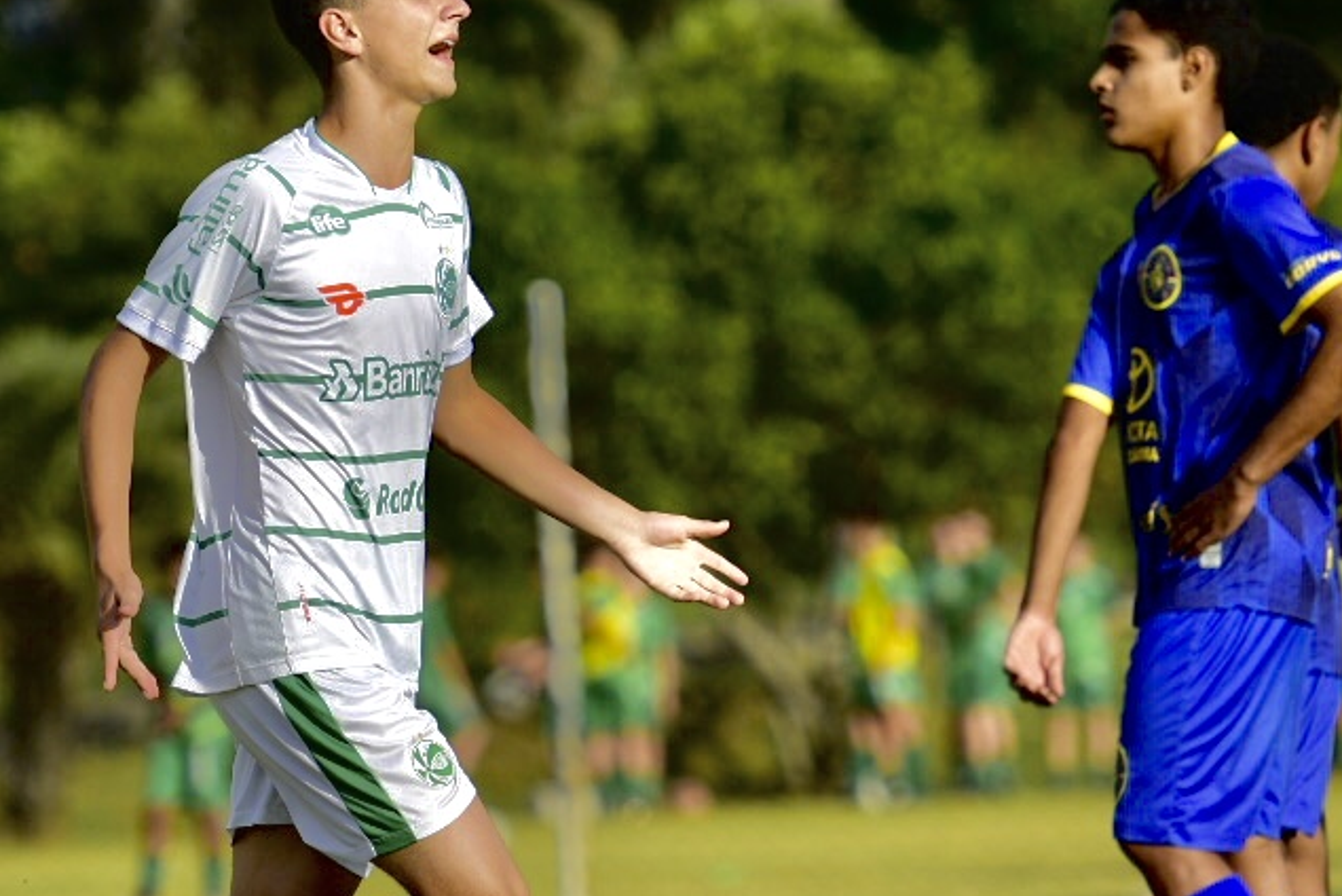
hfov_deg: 3.1
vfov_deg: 2.1
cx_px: 425
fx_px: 24959
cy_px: 323
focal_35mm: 669
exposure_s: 1/2000
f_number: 3.5
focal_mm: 175
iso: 125
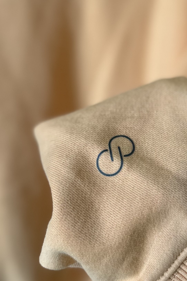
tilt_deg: -24.6
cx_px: 151
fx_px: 483
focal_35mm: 62
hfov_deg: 21.6
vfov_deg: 31.5
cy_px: 52
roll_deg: -2.2
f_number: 1.78
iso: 160
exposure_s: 1/120
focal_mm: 6.86
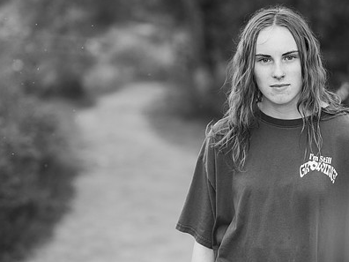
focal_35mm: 149
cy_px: 159
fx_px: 1502
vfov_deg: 10.0
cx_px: 219
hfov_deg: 13.2
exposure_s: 1/160
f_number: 2.8
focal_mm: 94
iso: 800
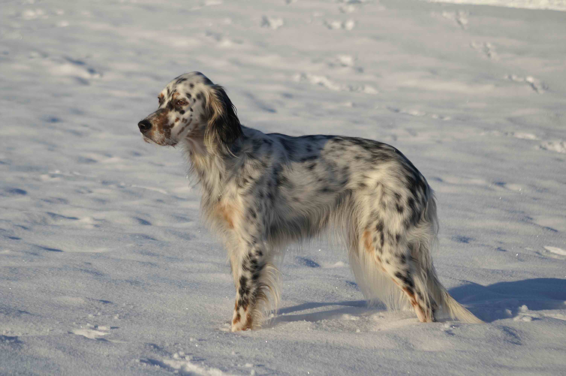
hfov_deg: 13.7
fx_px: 2356
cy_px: 188
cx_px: 283
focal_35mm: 150
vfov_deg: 9.1
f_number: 5.6
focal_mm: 100
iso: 100
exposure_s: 1/1500
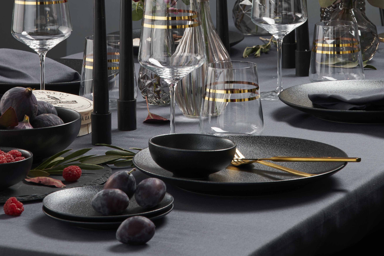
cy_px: -15
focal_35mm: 163
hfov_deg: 12.6
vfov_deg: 8.4
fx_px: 1739
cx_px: 222
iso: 80
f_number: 11
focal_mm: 70
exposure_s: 1/25
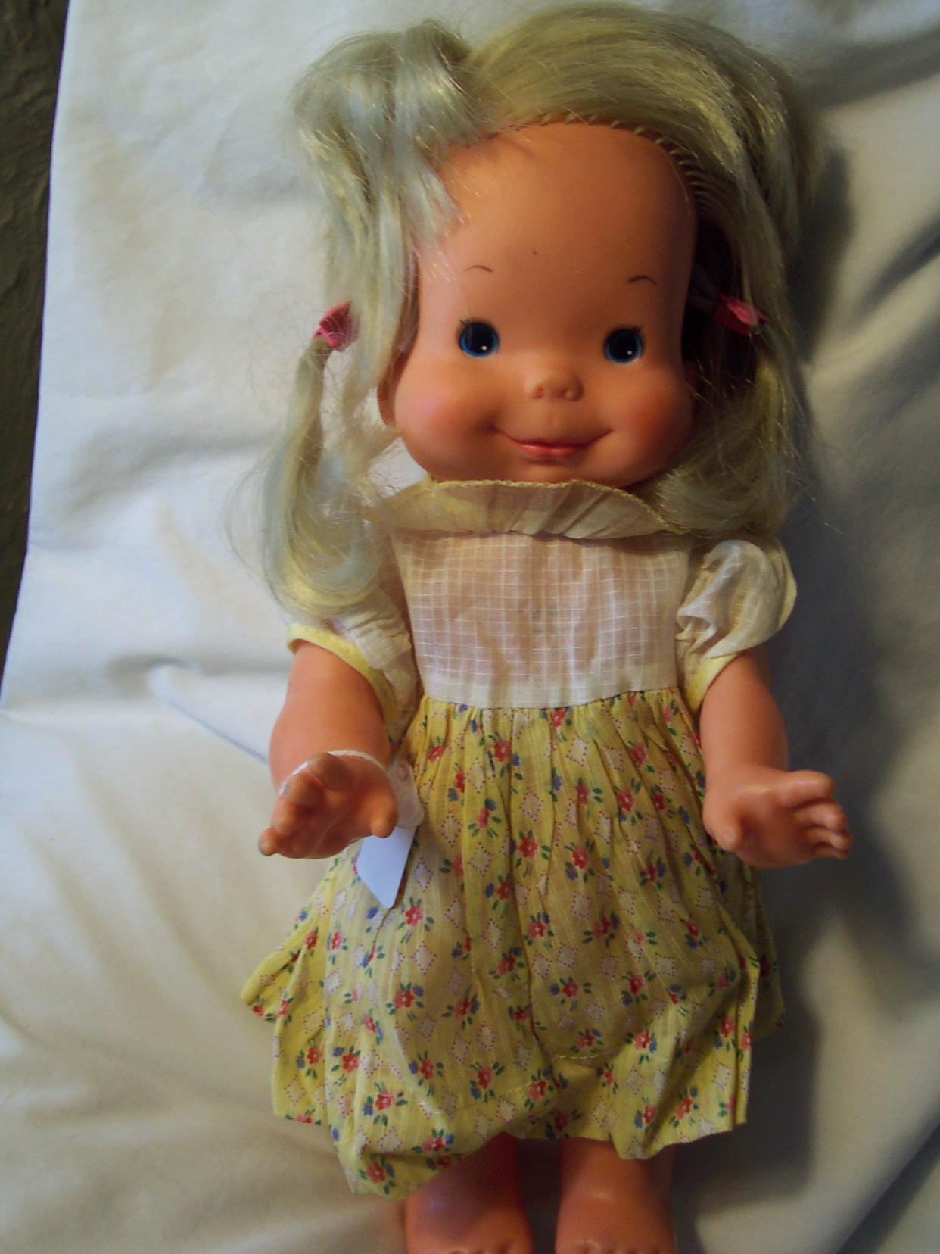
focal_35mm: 37
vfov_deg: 50.1
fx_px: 1340
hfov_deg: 38.7
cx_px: 470
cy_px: 627
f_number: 2.8
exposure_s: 1/60
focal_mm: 5.6
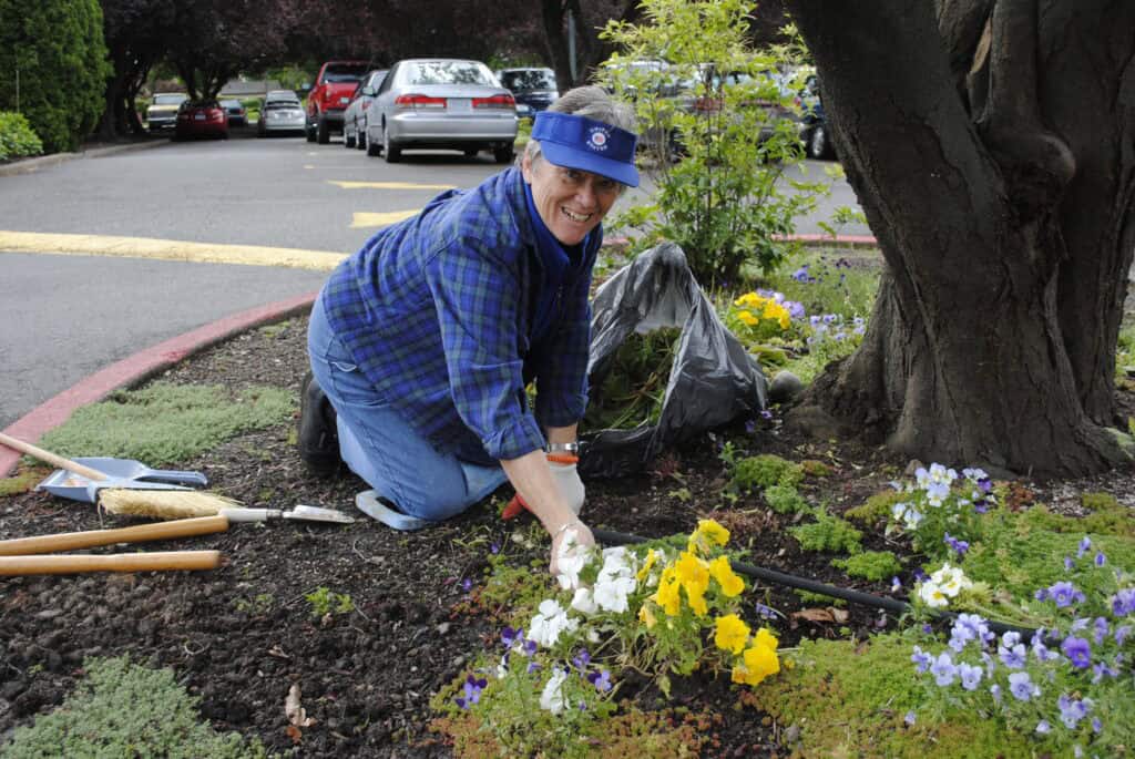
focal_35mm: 39
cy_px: 380
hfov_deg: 49.5
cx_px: 568
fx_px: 1231
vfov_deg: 34.3
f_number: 5.6
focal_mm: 26
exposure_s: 1/125
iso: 140
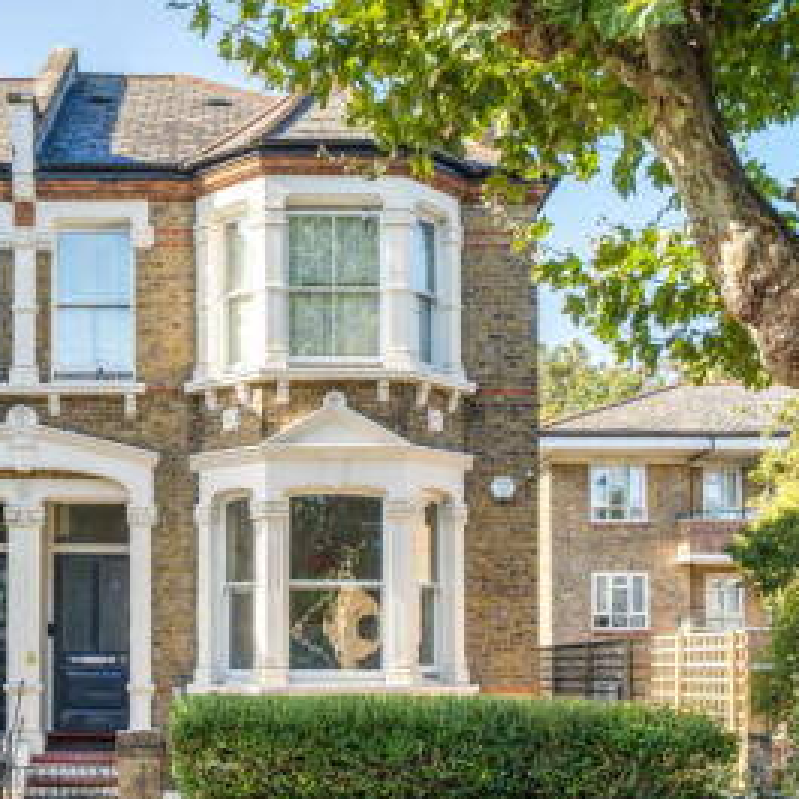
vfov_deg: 31.0
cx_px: 283
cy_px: 333
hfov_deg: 30.9
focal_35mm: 55
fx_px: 1436
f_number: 8
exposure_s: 1/400
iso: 400
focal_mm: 24
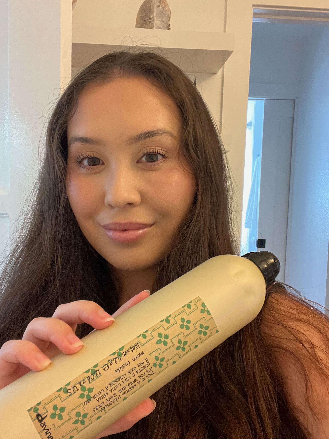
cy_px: 220
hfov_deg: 46.8
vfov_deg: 60.0
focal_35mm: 30
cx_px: 164
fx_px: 380
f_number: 2.2
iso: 400
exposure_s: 1/30
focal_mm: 2.71
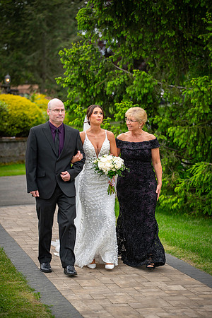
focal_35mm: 102
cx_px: 106
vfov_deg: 20.0
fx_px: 901
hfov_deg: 13.4
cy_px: 159
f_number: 2.8
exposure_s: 1/320
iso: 100
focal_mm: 102
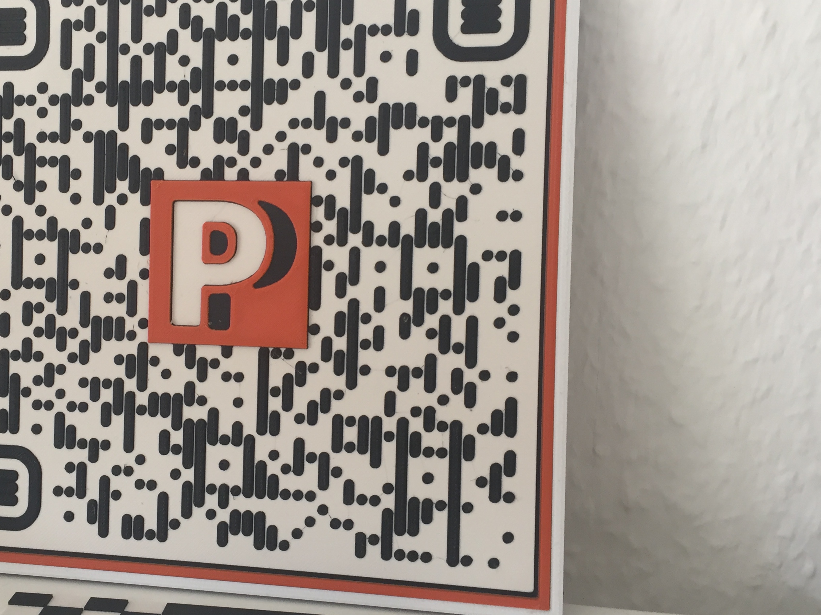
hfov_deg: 44.2
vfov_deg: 34.3
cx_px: 275
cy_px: 281
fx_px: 996
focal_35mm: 42
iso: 80
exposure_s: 1/33
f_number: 2.2
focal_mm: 4.15
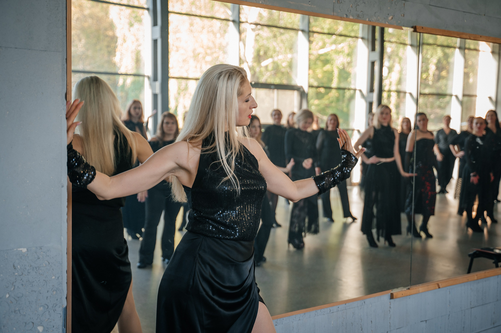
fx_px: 652
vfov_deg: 28.7
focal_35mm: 47
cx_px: 254
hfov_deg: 42.0
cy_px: 166
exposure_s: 1/125
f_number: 2.8
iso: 640
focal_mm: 45
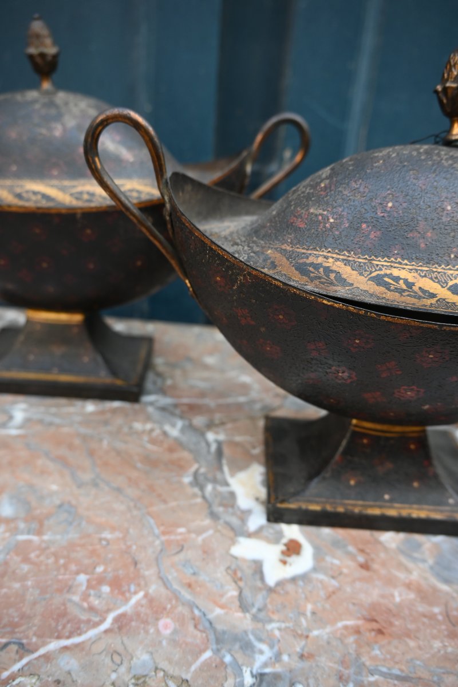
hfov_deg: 44.6
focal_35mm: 29
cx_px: 229
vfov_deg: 63.2
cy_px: 344
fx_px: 558
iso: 320
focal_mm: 19.5
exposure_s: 1/250
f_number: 4
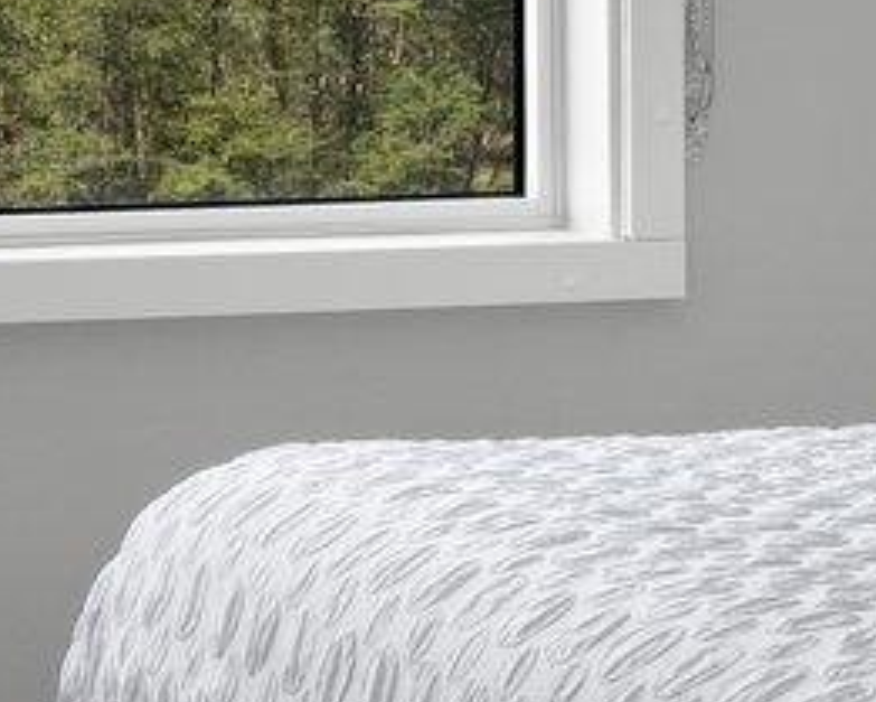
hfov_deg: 10.0
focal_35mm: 193
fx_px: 5006
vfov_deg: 8.0
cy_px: -40
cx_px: 594
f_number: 6.3
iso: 320
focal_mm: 30
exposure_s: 1/20
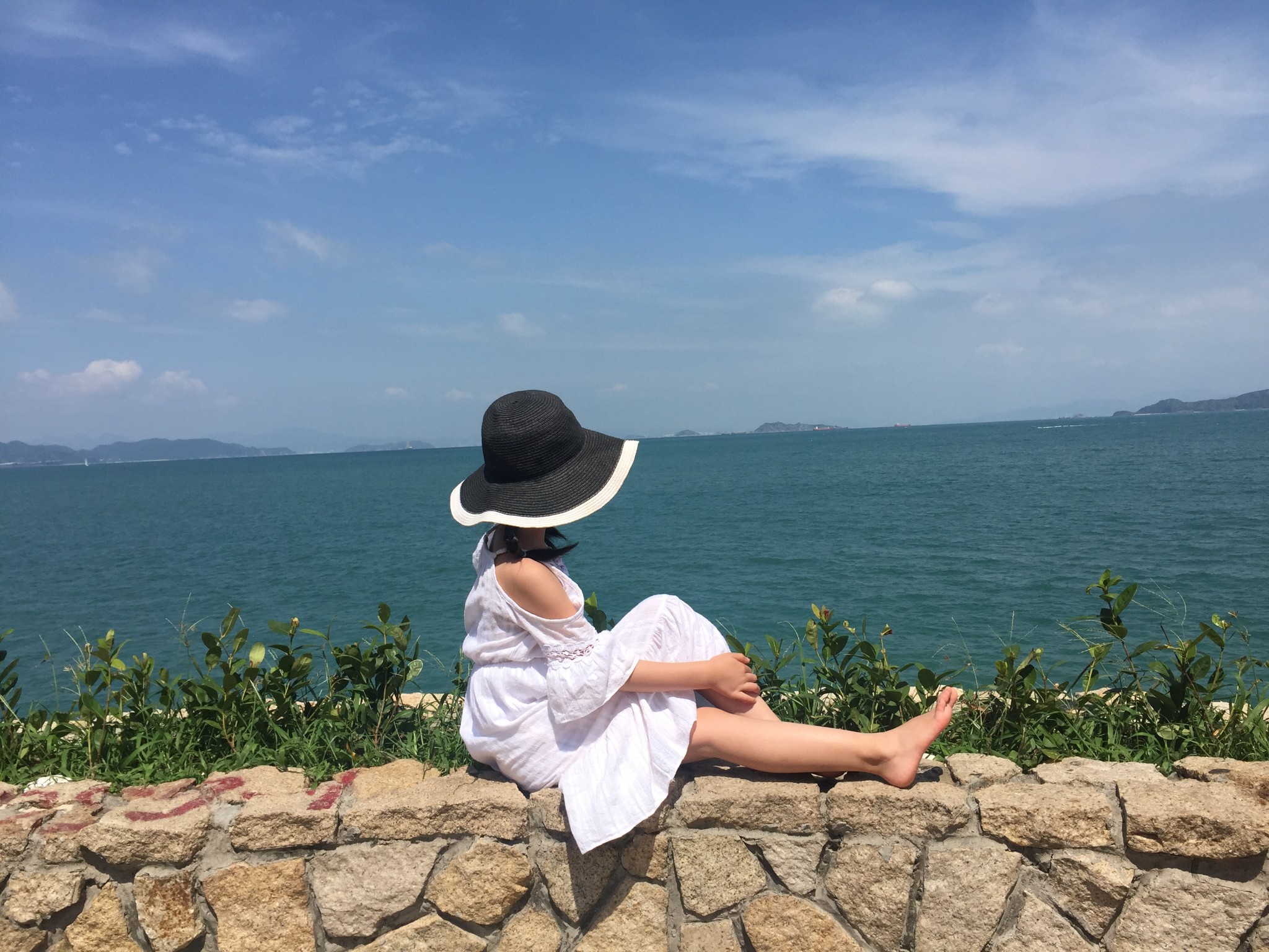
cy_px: 476
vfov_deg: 48.2
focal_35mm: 29
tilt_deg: -3.9
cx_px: 634
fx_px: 1063
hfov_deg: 61.7
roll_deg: +0.7
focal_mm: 4.15
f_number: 2.2
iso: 32
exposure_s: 1/3049
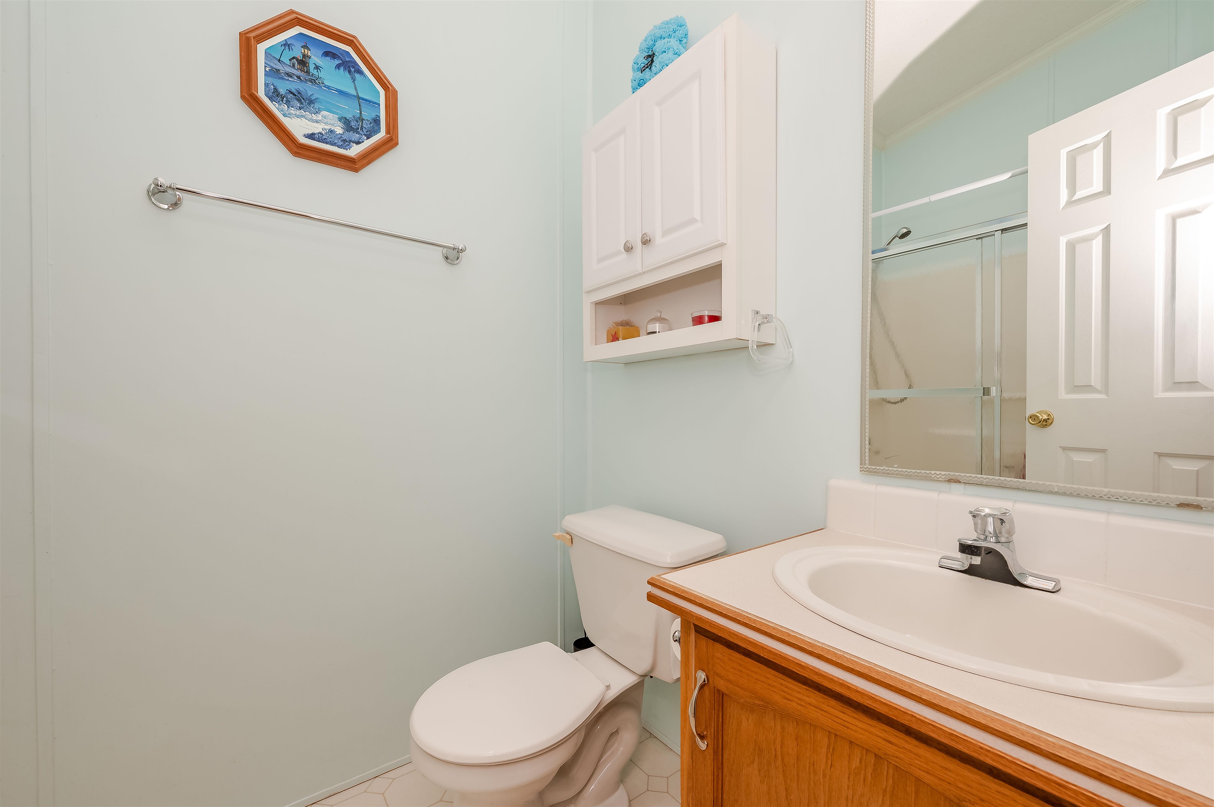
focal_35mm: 14
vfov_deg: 81.1
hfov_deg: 104.3
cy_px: 404
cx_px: 607
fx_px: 472
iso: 500
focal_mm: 14
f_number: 9
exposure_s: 1/125
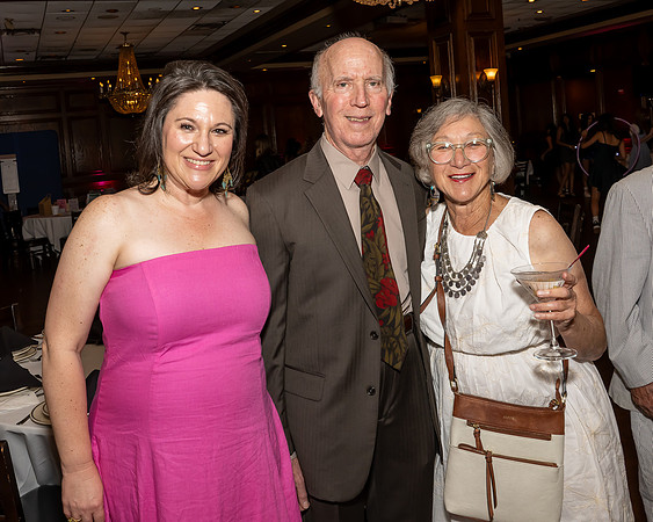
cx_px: 261
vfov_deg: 40.1
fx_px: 708
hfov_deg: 49.2
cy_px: 183
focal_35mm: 37
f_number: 8
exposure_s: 1/250
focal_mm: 25
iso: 500
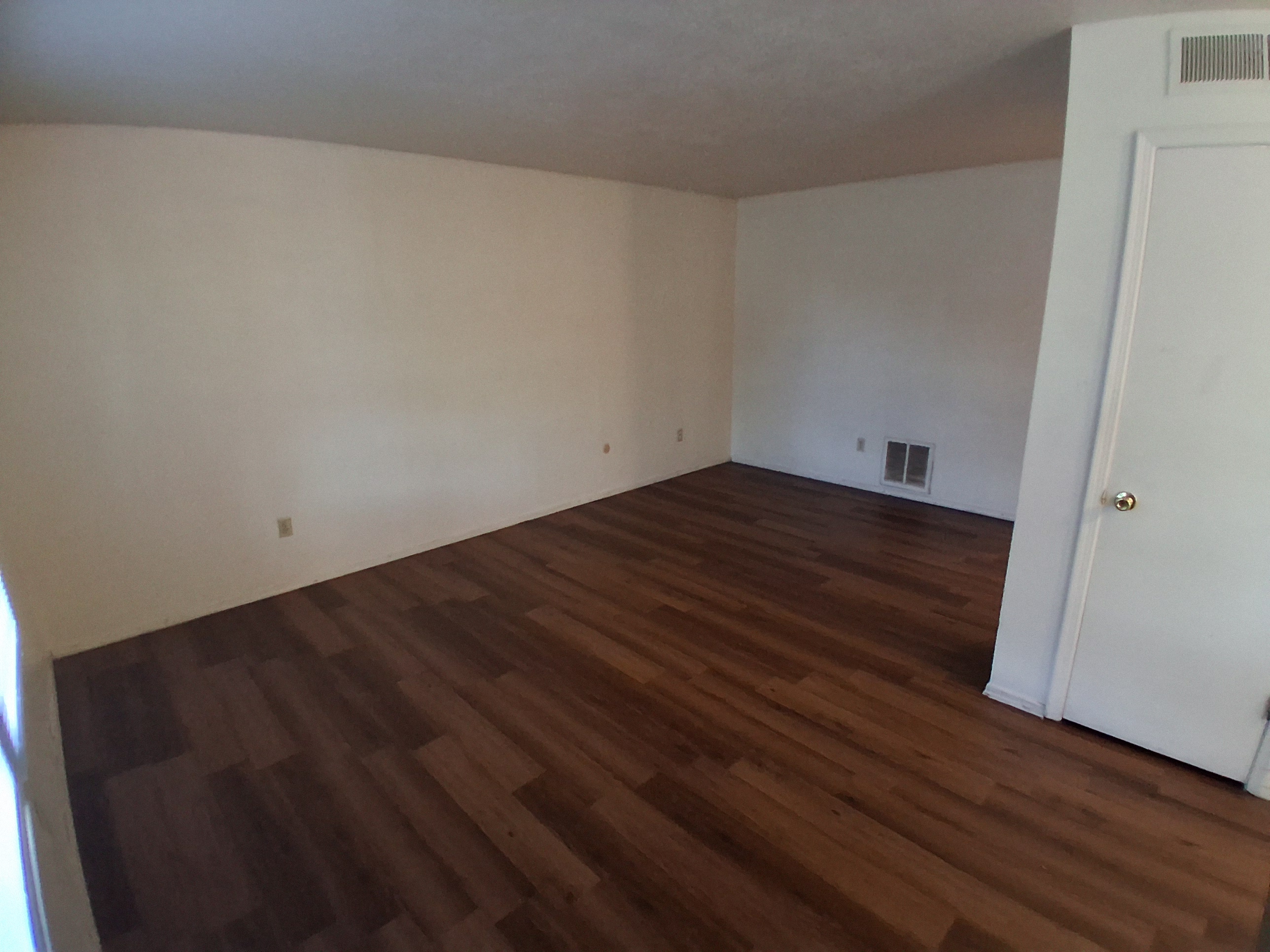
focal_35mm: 17
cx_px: 635
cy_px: 476
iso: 500
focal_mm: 1.4
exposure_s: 1/24
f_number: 2.2
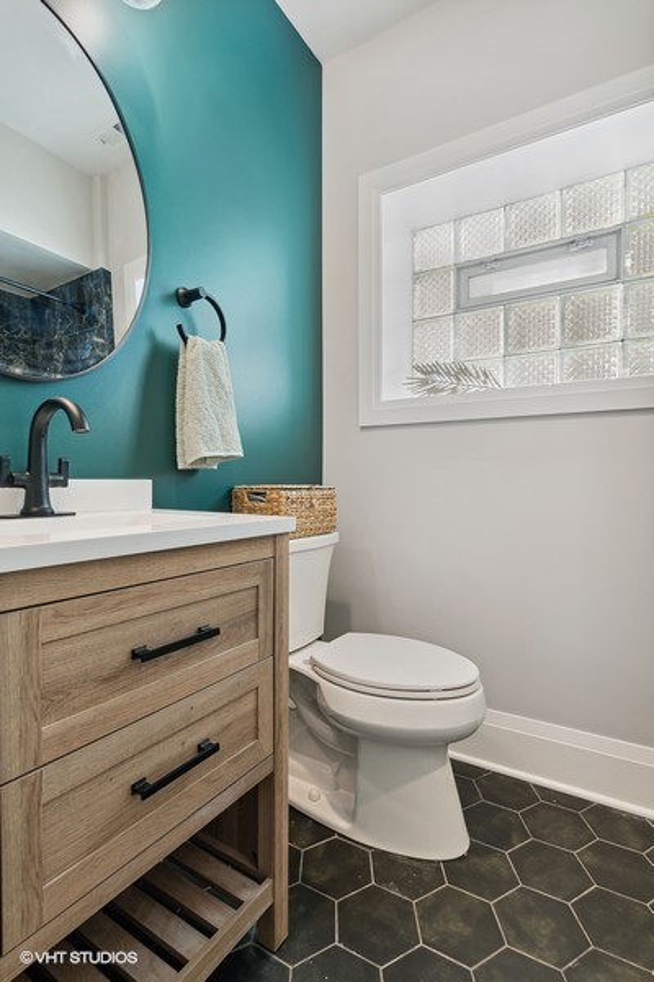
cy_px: 491
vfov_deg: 93.3
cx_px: 327
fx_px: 463
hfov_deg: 70.4
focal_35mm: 17
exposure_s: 1/5
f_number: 8
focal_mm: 17
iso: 200
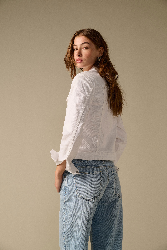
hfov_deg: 20.3
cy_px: 125
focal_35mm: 67
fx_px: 466
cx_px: 84
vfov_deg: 30.1
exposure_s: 1/160
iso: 320
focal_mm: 67
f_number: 9
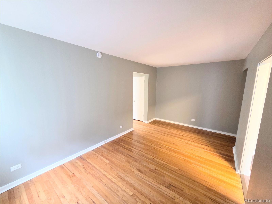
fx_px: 102
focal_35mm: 13
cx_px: 136
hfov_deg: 106.2
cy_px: 102
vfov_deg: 89.9
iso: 800
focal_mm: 2.2
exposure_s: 1/60
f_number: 2.2
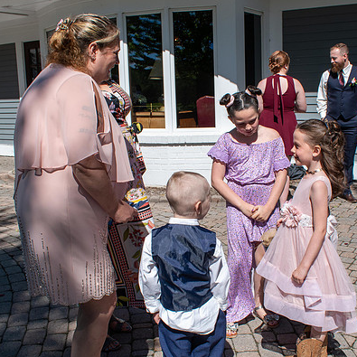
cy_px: 188
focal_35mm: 42
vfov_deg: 40.0
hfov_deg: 39.9
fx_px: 490
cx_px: 210
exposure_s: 1/500
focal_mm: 18
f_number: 11
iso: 200
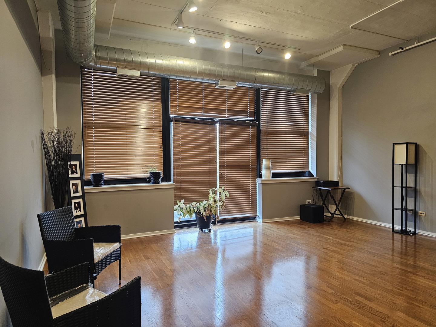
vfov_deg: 58.9
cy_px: 164
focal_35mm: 23
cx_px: 218
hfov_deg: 73.9
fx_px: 290
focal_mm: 6.3
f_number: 1.7
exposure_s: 1/120
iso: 640
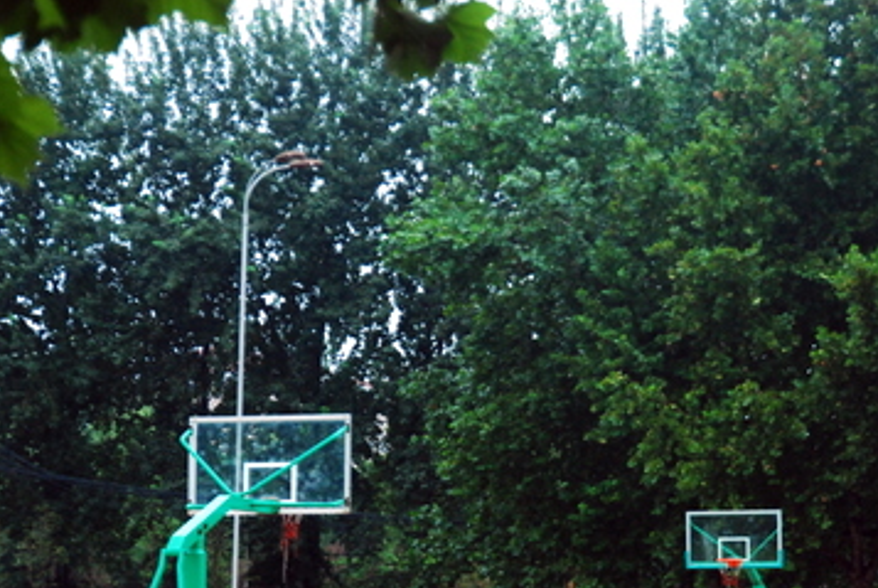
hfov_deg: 16.2
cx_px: 536
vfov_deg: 10.9
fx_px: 3077
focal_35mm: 126
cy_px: 402
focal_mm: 60
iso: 800
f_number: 5.3
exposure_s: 1/250
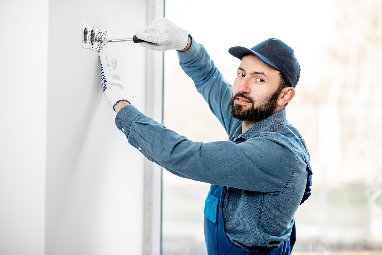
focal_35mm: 85
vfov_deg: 16.1
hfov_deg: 23.9
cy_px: 128
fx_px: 902
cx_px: 191
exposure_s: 1/200
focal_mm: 85
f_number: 2.2
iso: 320
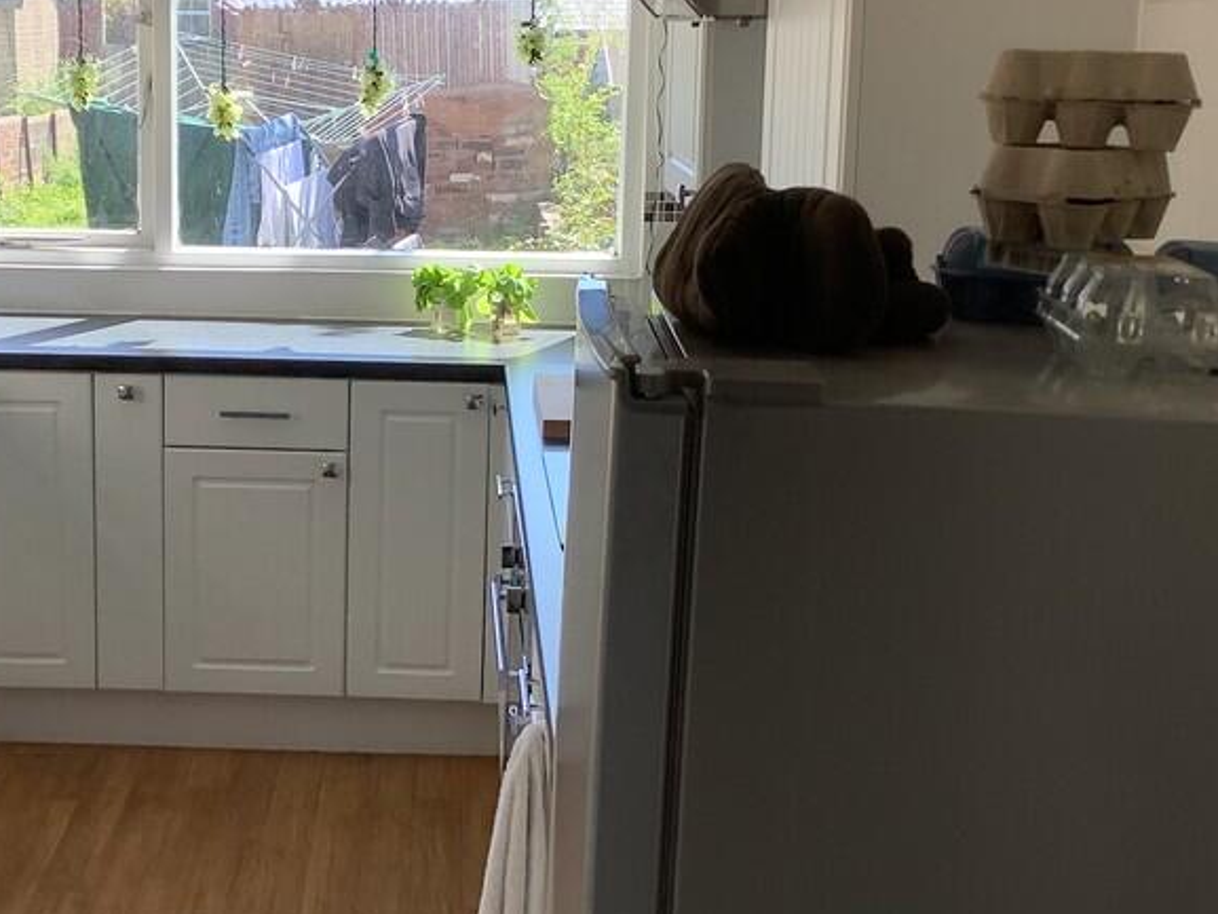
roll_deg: -1.1
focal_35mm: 55
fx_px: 1936
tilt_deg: -11.0
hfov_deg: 34.4
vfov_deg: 26.5
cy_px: 353
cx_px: 344
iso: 25
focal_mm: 3.3
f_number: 2.4
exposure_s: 1/101
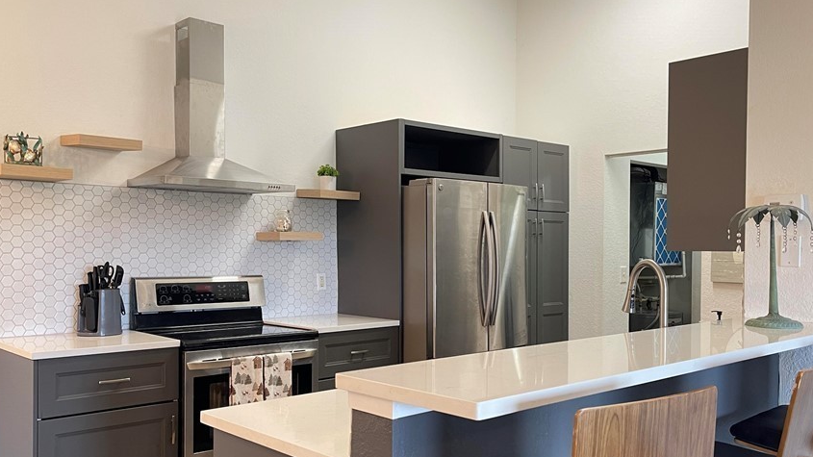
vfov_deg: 35.6
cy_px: 256
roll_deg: -0.4
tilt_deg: -1.4
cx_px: 436
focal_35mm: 33
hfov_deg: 59.4
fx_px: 711
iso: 200
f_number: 1.6
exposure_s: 1/60
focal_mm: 5.1
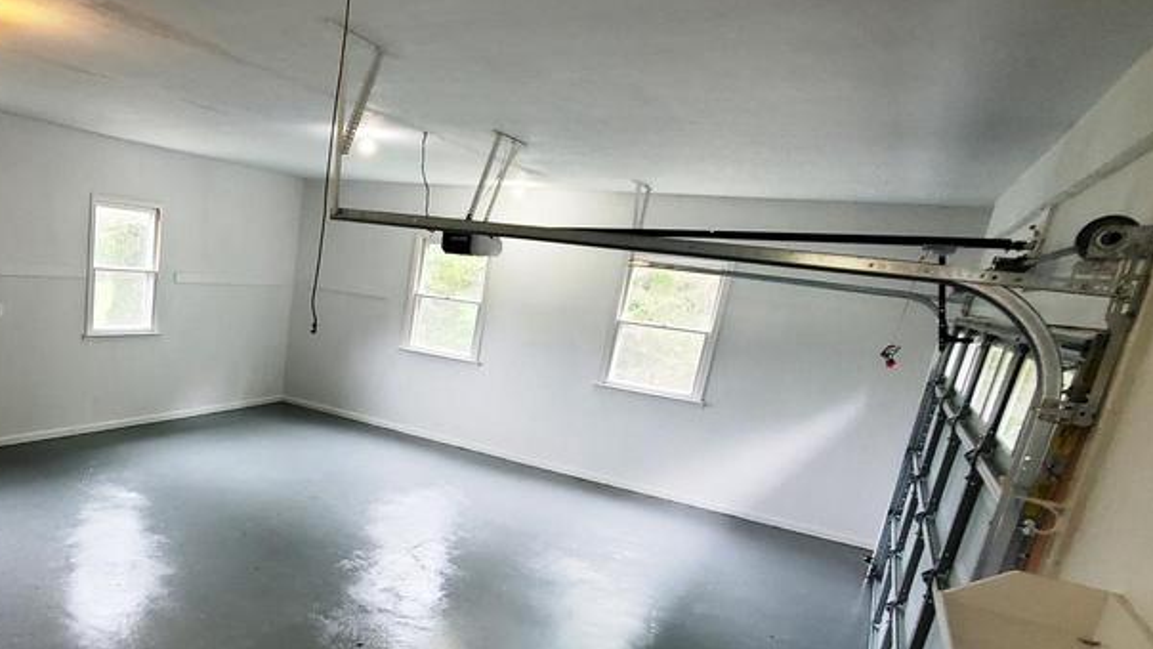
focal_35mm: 24
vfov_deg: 46.9
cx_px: 277
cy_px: 437
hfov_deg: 70.7
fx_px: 734
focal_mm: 1.8
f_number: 2.2
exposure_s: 1/60
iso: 400
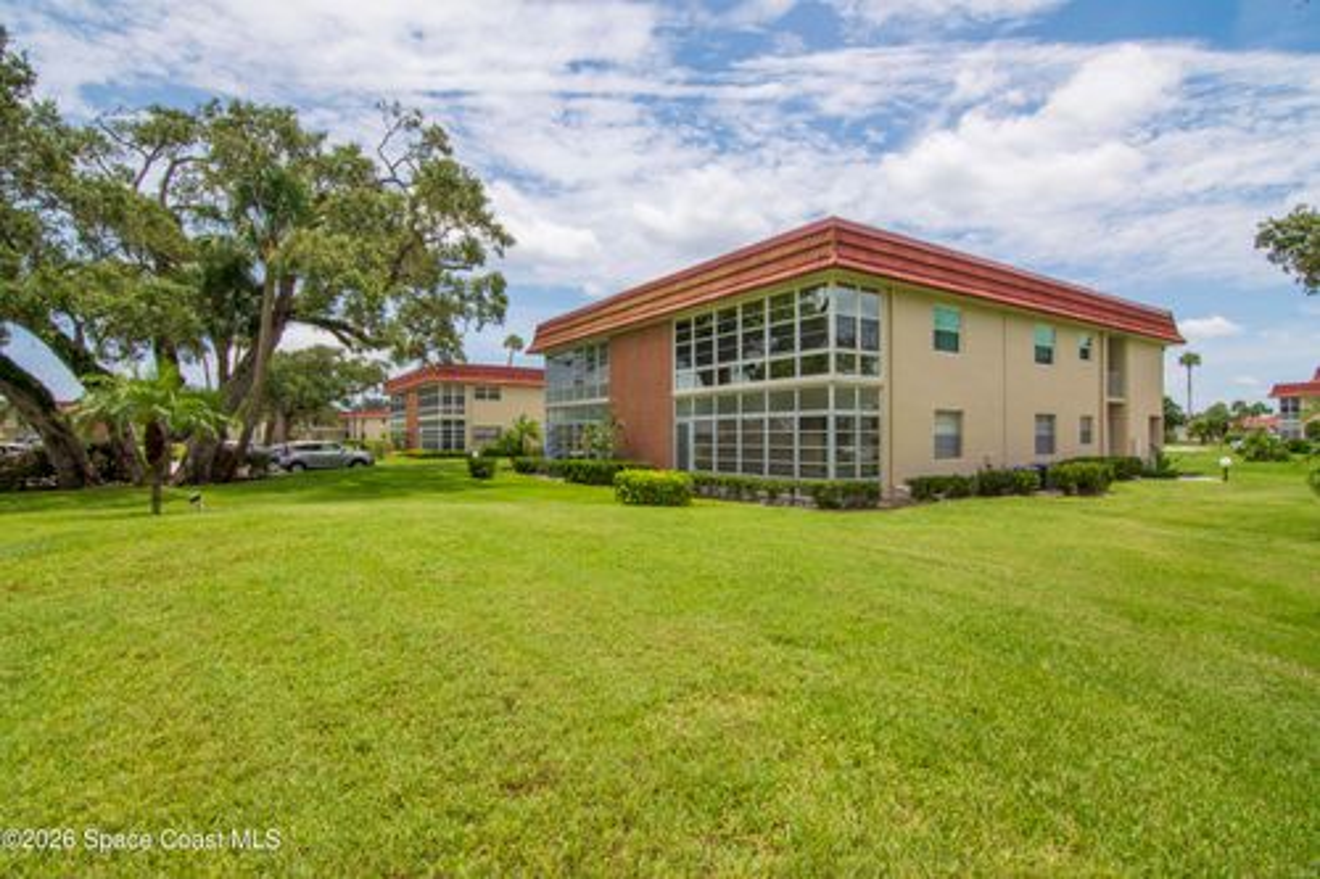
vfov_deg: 72.0
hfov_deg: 95.0
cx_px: 660
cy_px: 440
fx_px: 605
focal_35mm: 16
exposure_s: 1/250
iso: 320
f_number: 18
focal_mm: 11
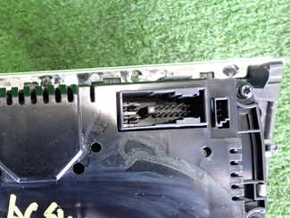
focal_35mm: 59
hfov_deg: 31.3
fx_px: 494
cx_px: 32
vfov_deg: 24.5
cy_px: 165
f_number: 2.4
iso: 800
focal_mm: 5.79
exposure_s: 1/30
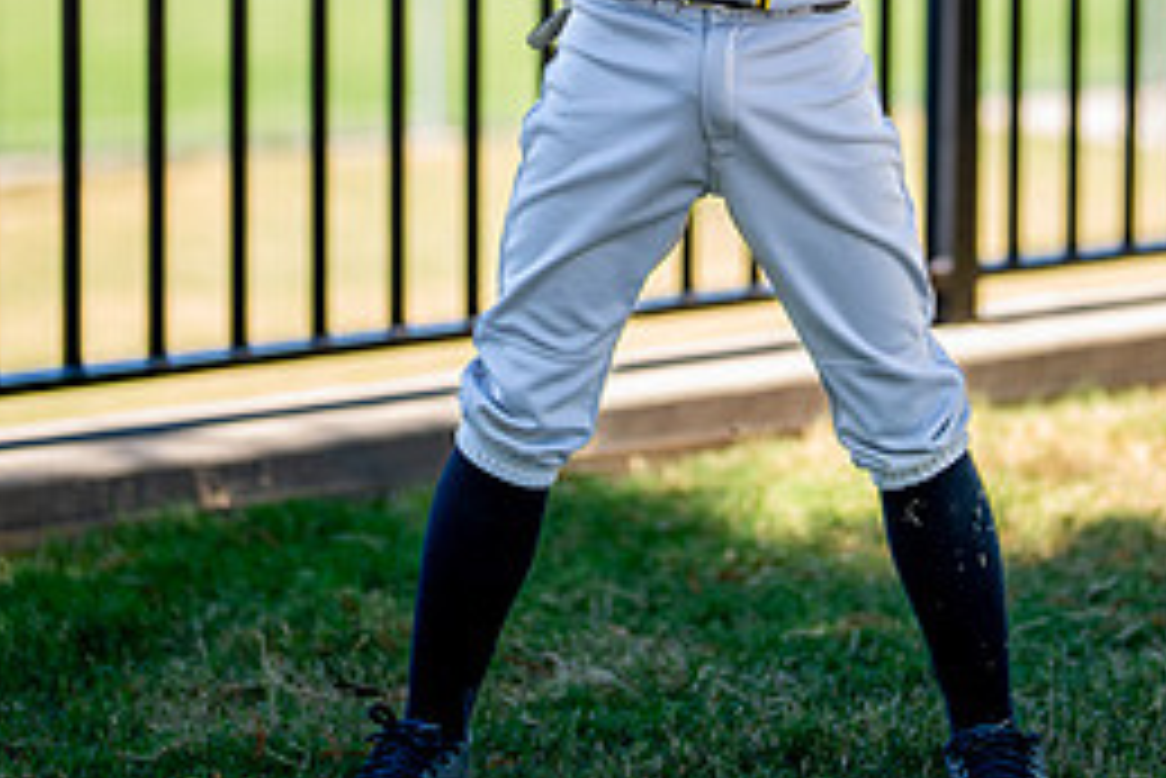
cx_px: 770
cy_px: -88
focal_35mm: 134
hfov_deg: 15.3
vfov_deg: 10.1
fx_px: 4342
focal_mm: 50
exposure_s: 1/1600
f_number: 1.2
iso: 100
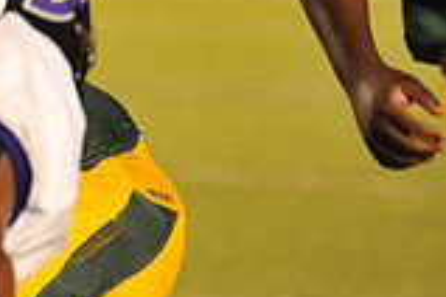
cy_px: 28
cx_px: -334
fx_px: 18941
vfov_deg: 0.9
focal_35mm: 1529
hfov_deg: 1.3
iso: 6400
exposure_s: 1/160
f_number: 6.3
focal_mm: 420
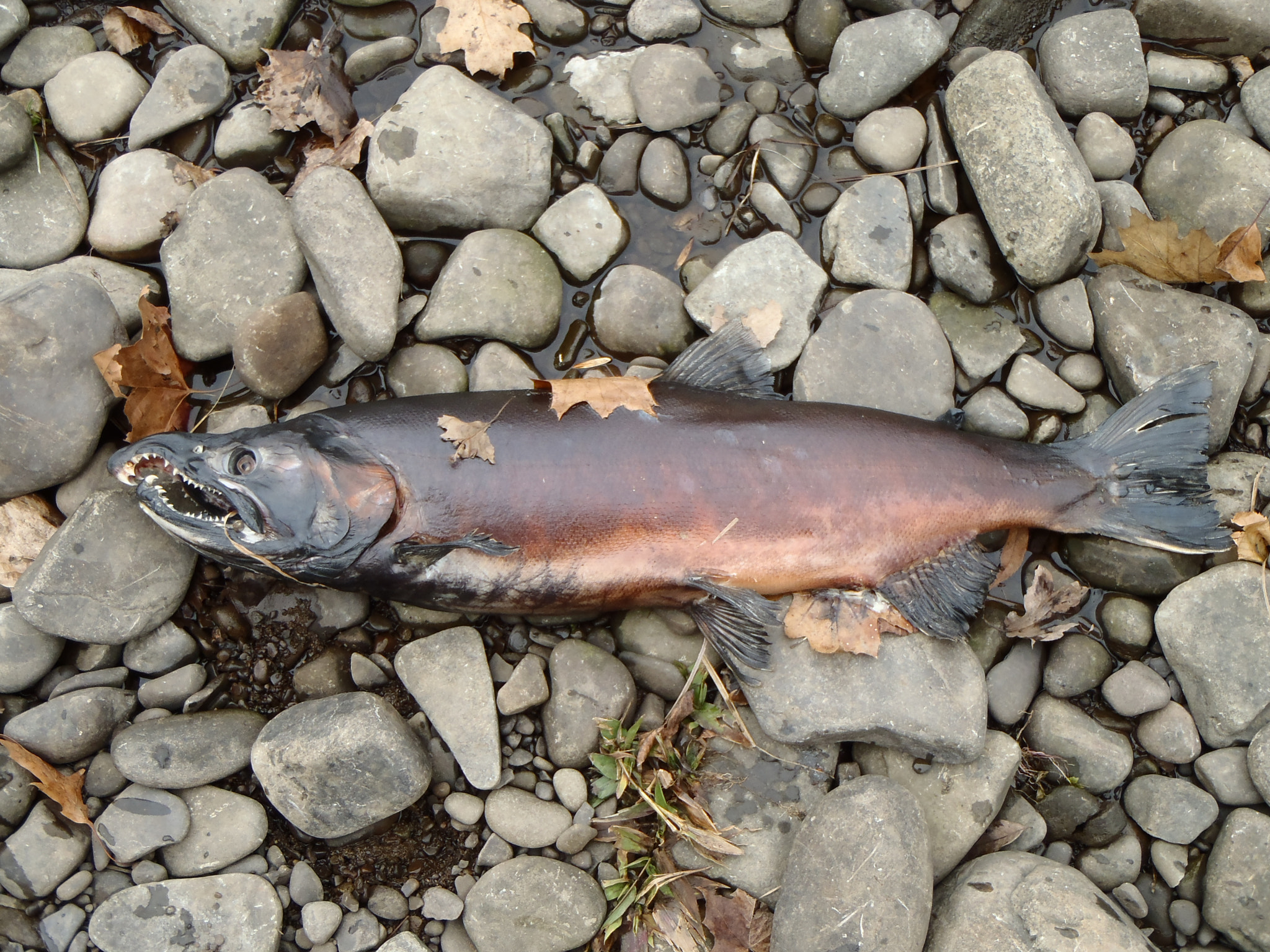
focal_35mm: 46
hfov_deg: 41.2
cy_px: 476
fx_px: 1688
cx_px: 635
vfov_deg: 31.5
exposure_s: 1/40
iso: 100
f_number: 4.9
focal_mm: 8.25
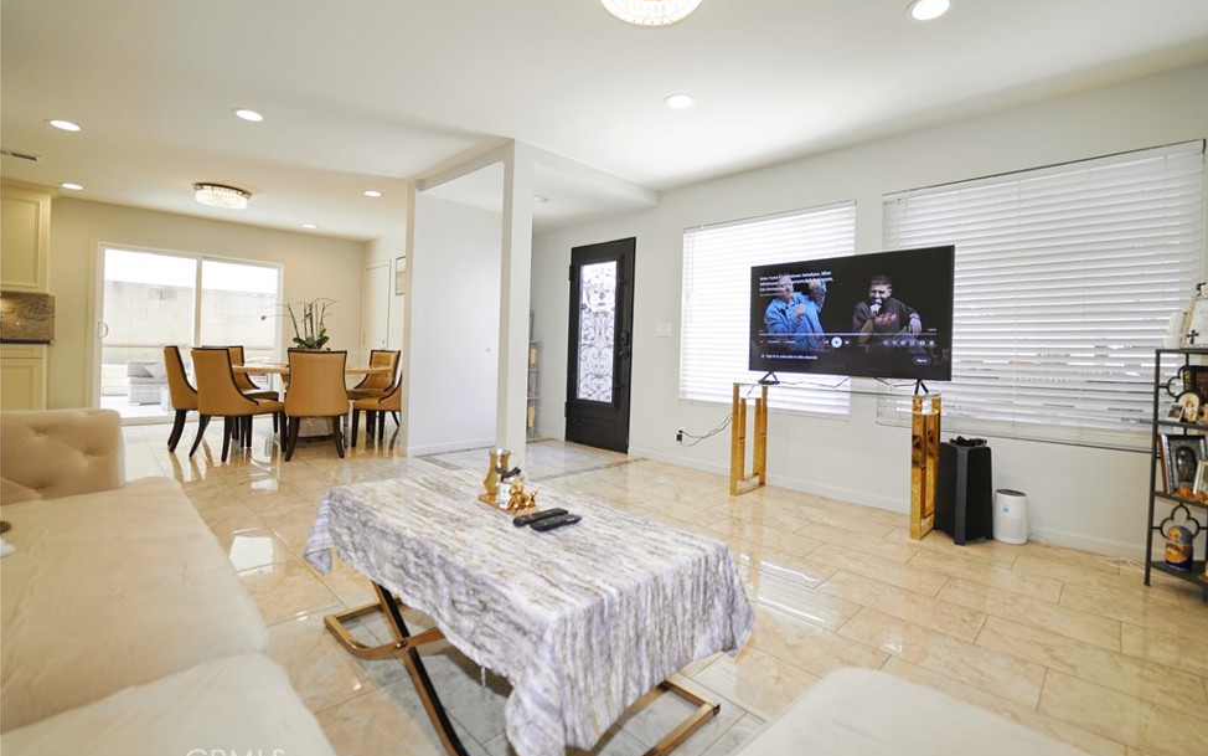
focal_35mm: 15
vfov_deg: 74.7
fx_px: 494
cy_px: 354
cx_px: 634
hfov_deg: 101.4
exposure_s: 1/100
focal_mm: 14
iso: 200
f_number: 2.8
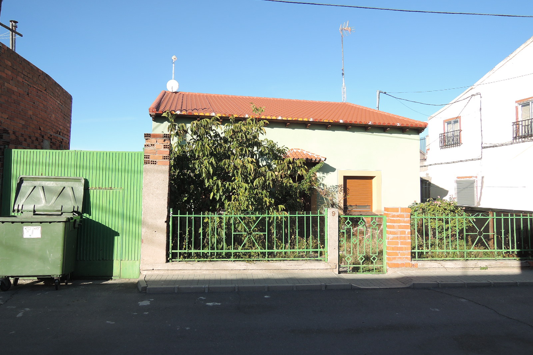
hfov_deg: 71.5
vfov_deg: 51.2
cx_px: 266
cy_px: 164
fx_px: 370
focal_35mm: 25
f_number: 2.8
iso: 80
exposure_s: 1/800
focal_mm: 5.1
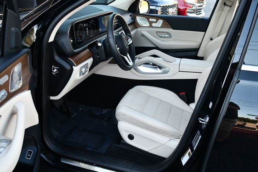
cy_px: 86
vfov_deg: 36.9
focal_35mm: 36
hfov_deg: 53.1
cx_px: 129
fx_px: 258
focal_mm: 18
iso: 450
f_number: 3.5
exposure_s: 1/250
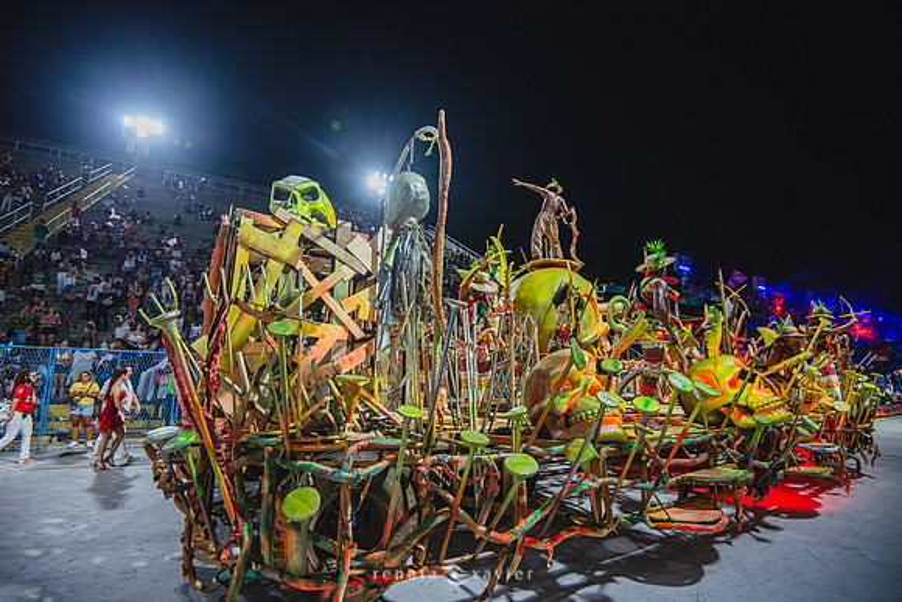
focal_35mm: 16
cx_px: 451
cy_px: 301
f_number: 4
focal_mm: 16
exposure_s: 1/320
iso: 1600
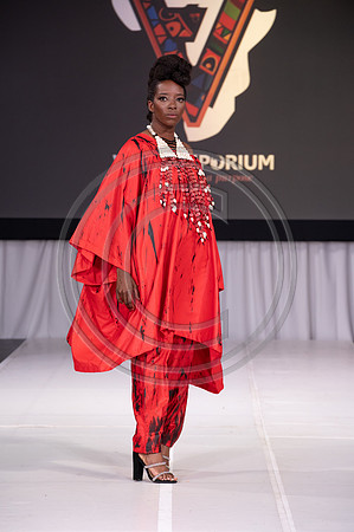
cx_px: 177
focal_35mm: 140
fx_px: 2070
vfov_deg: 14.7
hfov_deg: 9.8
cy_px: 266
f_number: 5.6
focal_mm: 140
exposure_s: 1/400
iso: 2000
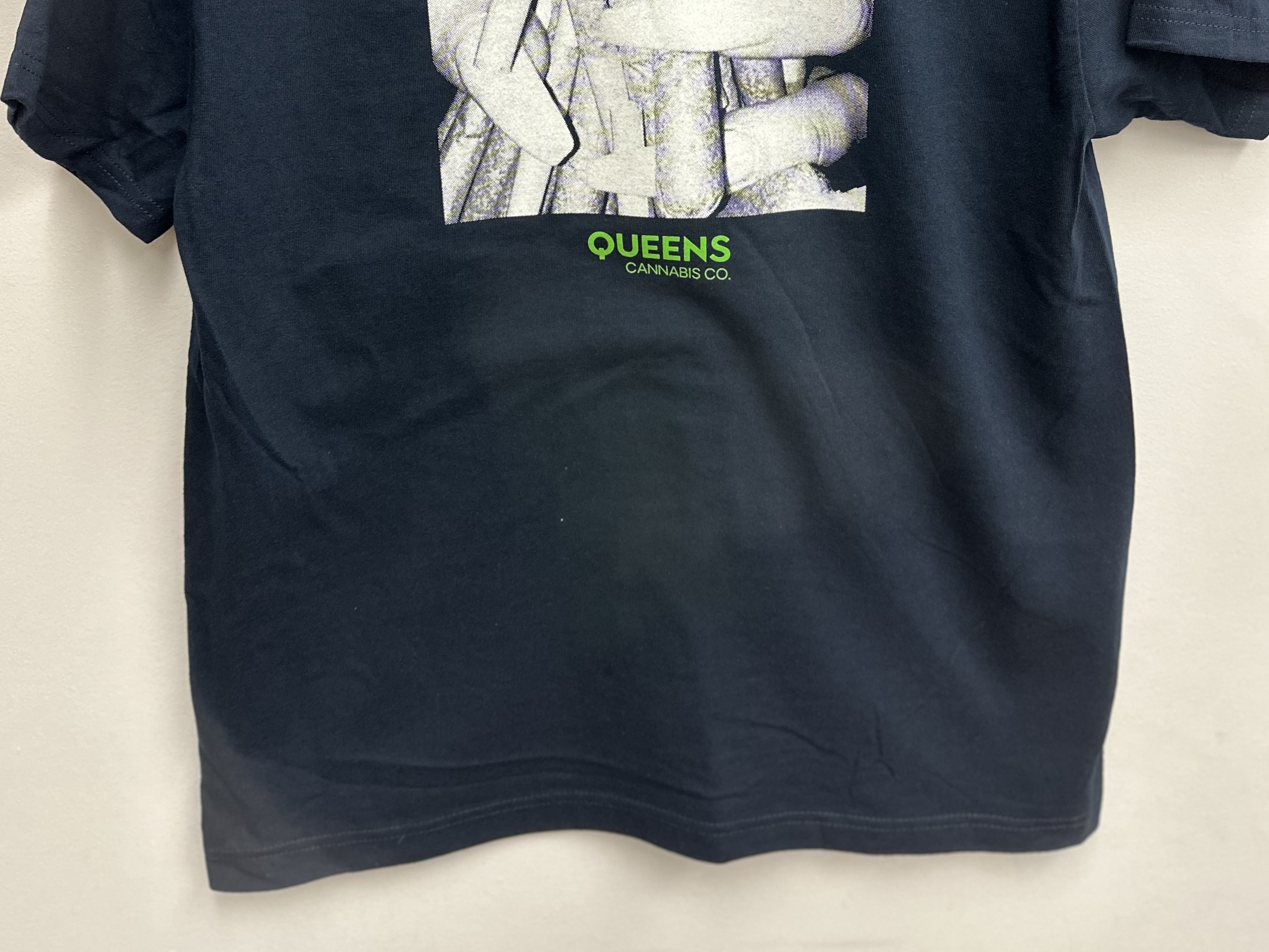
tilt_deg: -12.5
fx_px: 1210
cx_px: 633
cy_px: 143
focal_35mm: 33
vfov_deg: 40.5
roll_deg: -0.4
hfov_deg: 55.4
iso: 250
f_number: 1.78
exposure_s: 1/60
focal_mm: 6.86
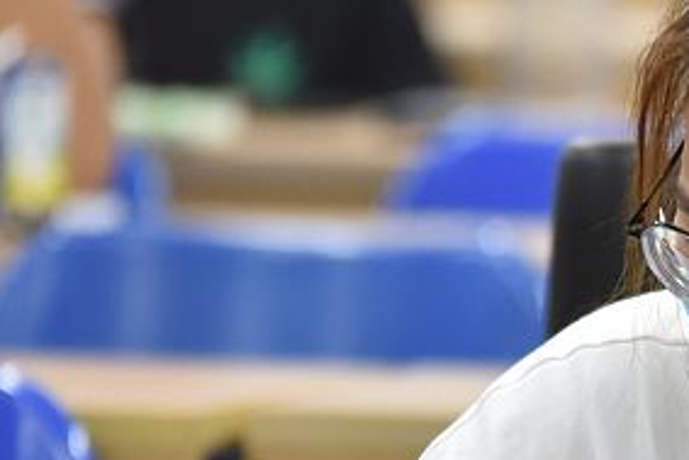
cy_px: 371
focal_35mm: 847
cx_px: 835
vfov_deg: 1.6
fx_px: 16218
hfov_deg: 2.4
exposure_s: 1/160
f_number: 2.8
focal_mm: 200
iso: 1250
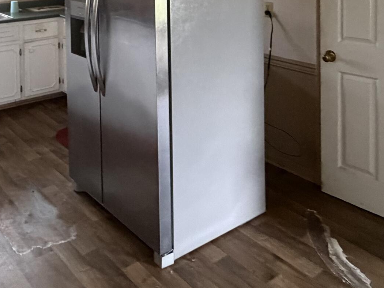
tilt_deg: -1.6
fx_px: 444
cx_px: 105
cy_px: -30
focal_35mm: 40
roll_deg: +1.4
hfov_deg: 45.5
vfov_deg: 31.8
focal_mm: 2.22
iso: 800
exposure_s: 1/60
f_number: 2.2
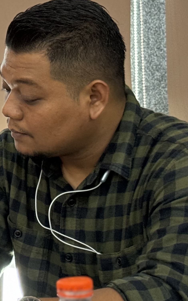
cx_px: -213
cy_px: 119
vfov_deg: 15.4
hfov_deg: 9.0
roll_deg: +4.5
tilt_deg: -4.5
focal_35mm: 136
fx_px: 1114
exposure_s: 1/35
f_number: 1.78
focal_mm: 6.76
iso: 320
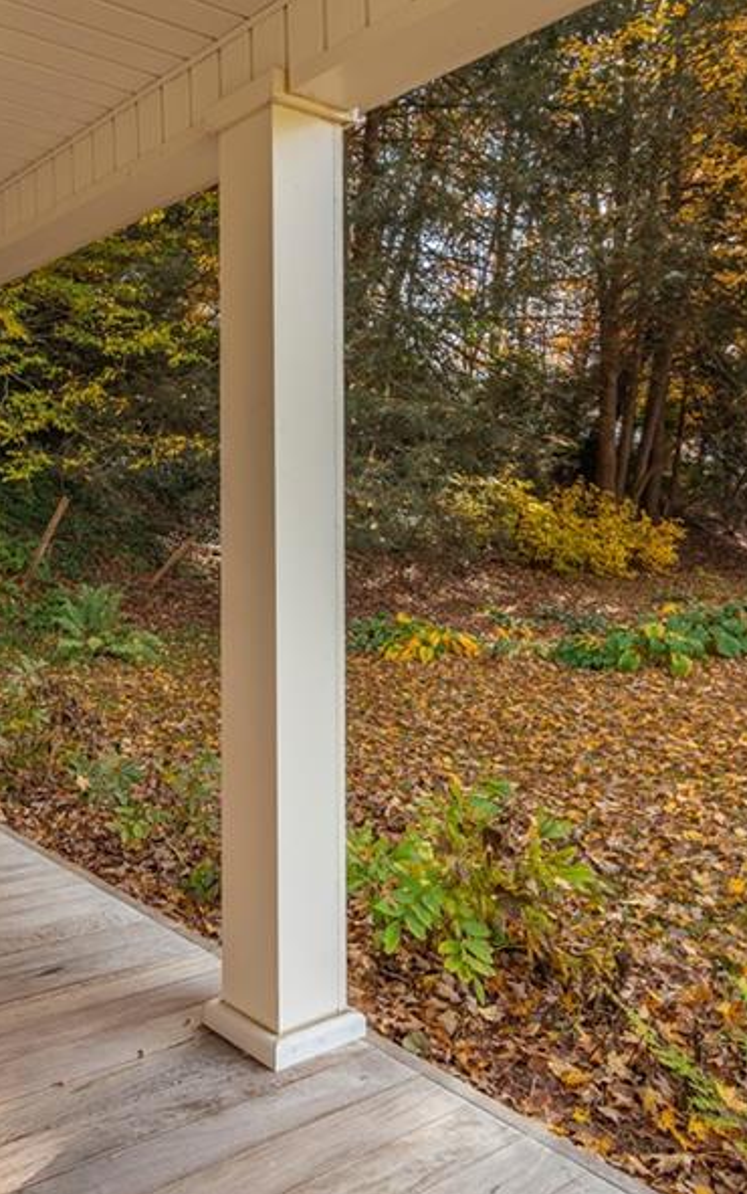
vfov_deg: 62.8
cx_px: 218
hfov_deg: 41.0
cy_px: 559
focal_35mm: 30
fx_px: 976
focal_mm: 17
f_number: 8
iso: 100
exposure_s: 1/50
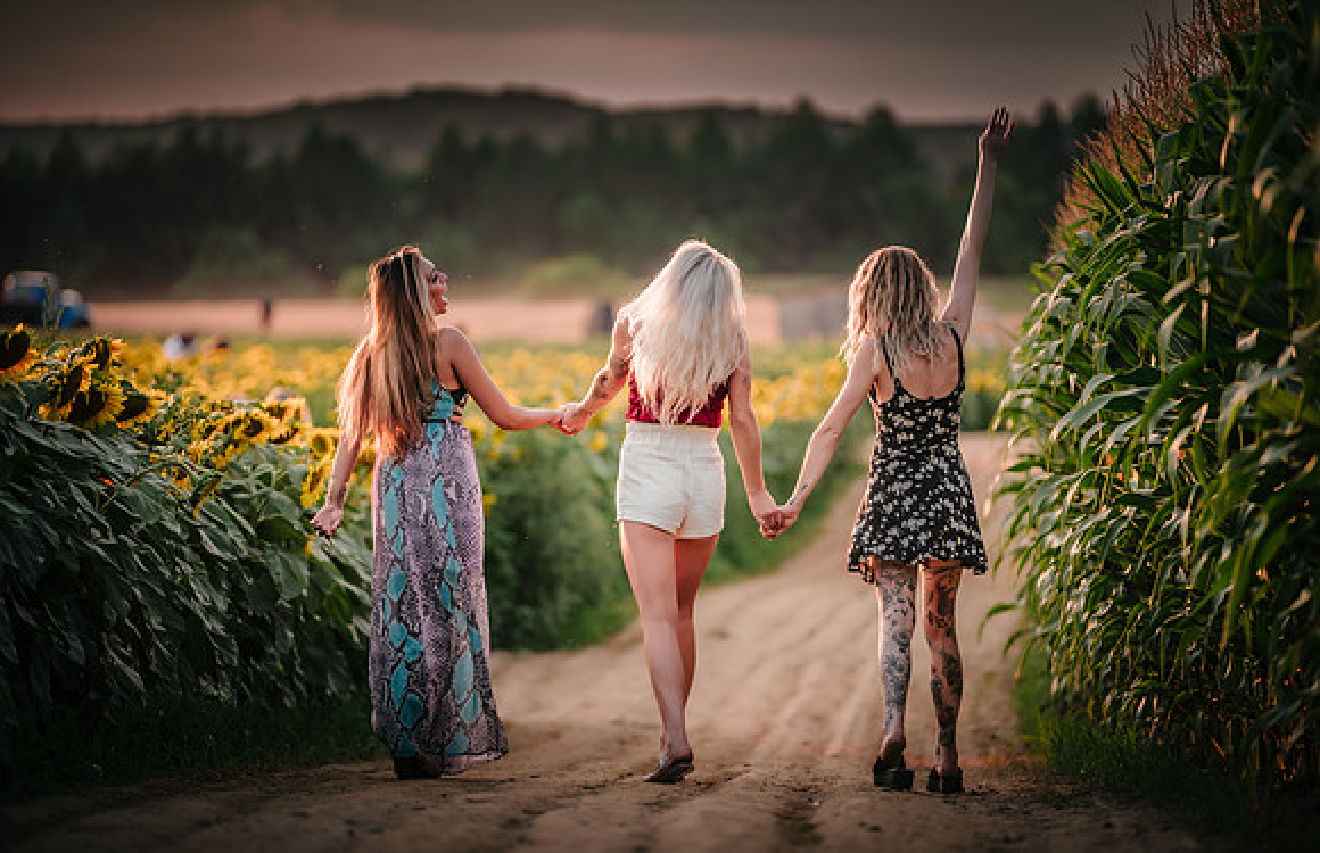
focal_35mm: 202
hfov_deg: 10.3
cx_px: 660
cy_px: 426
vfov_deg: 6.7
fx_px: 7331
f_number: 2.8
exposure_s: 1/250
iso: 80
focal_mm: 200
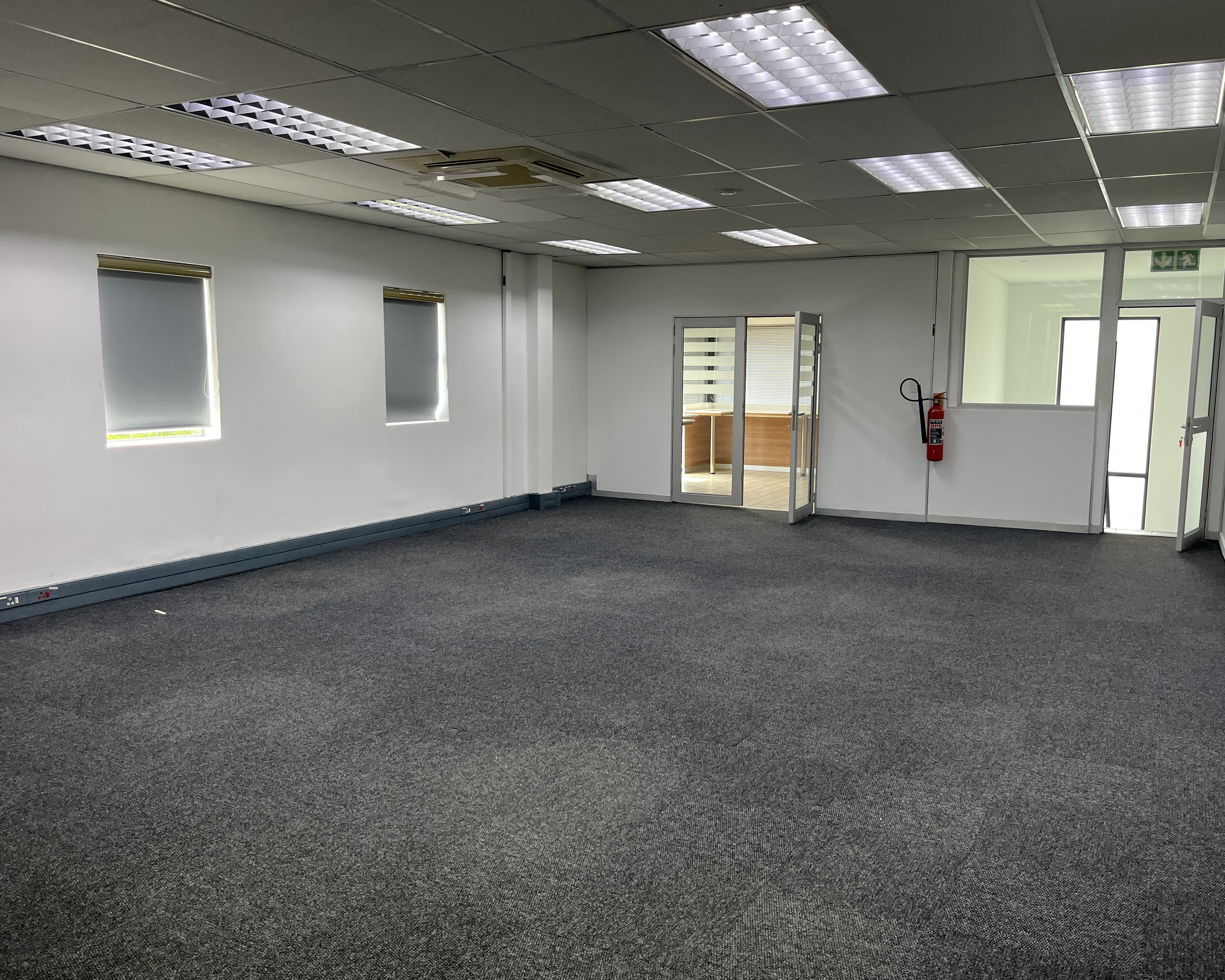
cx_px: 625
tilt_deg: -7.4
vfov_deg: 51.5
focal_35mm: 28
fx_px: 1015
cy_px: 500
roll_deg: -1.4
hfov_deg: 62.2
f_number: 1.6
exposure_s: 1/100
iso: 64
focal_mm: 5.1
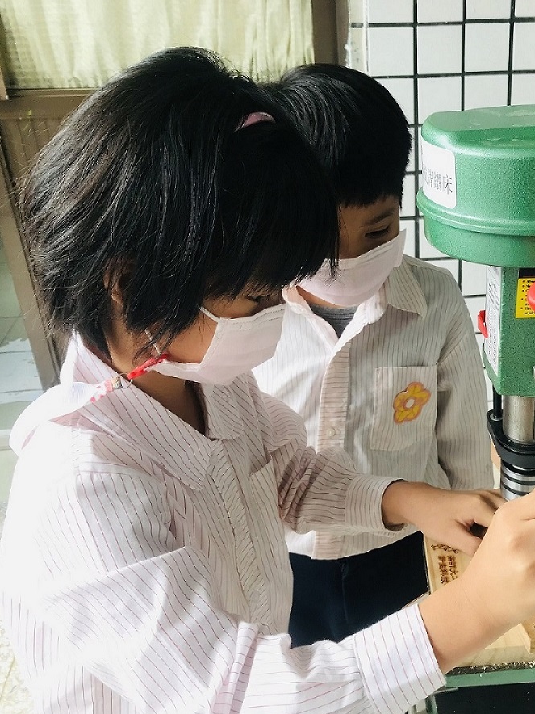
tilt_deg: -28.6
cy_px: 363
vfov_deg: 49.0
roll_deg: +1.3
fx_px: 783
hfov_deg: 36.4
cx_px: 432
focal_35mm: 38
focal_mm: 3.99
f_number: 1.8
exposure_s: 1/141
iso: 20
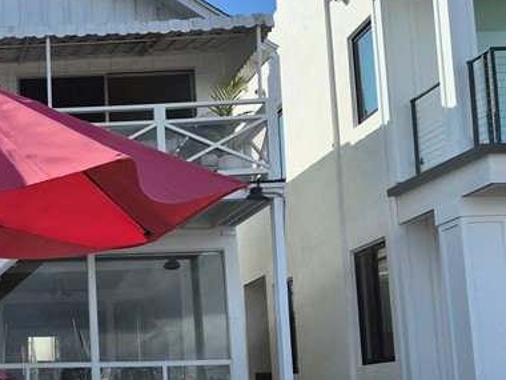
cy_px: 289
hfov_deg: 28.0
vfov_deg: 23.4
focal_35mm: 62
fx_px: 906
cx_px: -69
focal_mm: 5.4
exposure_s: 1/7200
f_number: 1.8
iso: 80
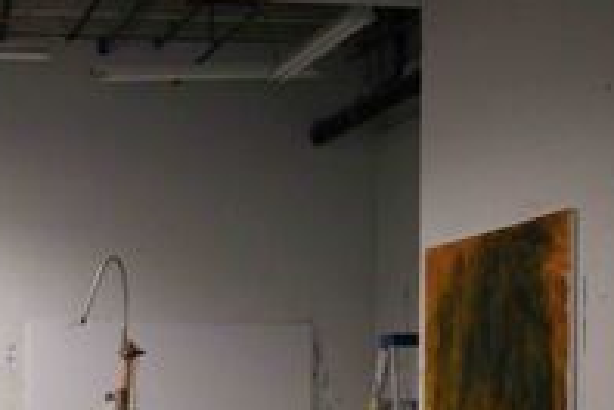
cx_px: -163
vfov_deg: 14.3
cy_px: 469
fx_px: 1586
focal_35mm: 93
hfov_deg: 20.2
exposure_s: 1/250
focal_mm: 35
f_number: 2.8
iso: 6400
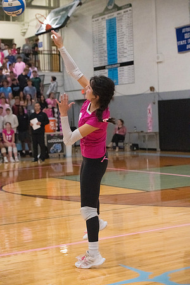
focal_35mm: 70
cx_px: 95
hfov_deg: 19.5
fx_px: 554
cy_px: 142
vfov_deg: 28.8
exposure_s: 1/1250
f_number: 4.5
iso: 8000
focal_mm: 70
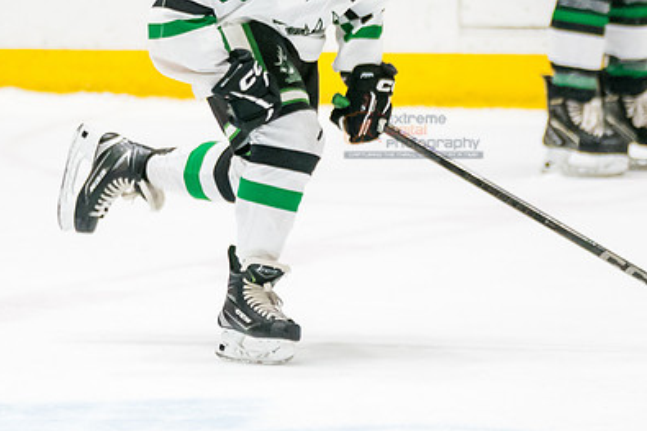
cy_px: 125
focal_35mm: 532
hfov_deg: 3.9
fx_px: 9557
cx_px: 297
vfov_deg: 2.6
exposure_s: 1/1000
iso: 3200
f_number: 3.2
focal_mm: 186
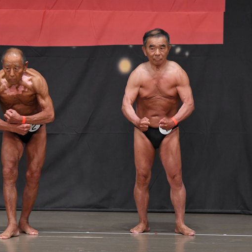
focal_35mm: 308
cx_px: 89
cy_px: 126
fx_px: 2537
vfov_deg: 5.7
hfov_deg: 5.7
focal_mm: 160
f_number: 5.6
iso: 4000
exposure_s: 1/400
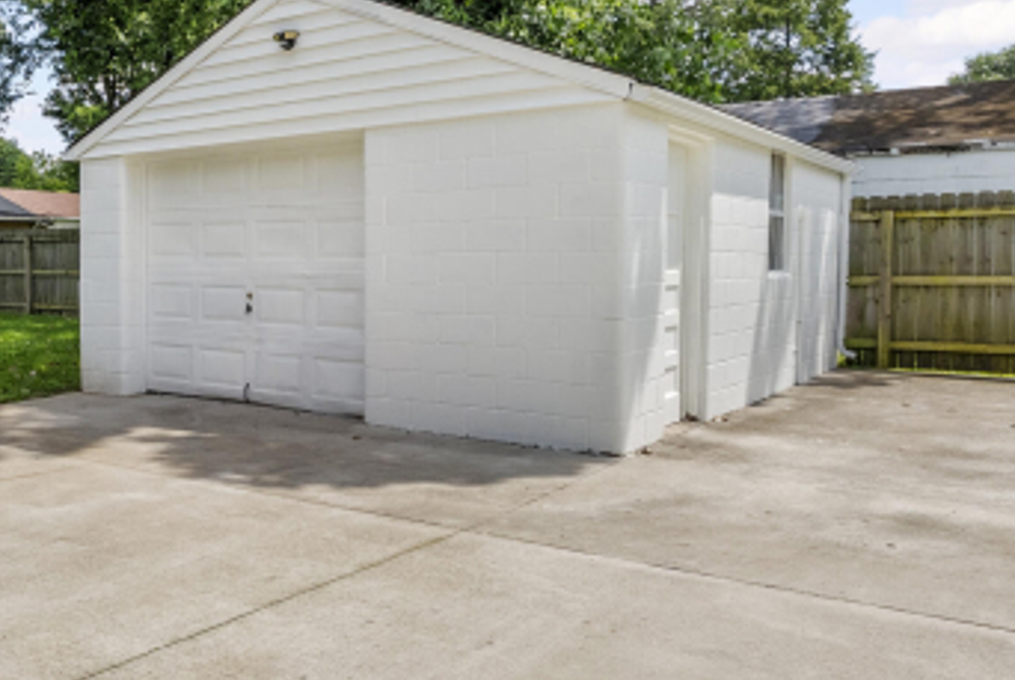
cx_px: 191
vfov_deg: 38.0
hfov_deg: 50.8
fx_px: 988
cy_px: 339
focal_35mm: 35
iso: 400
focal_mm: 16
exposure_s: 1/800
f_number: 11
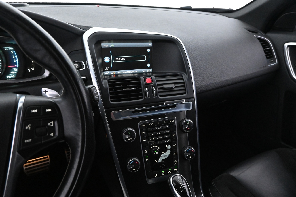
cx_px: 148
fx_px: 197
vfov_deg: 53.1
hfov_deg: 73.7
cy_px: 98
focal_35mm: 24
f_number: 5
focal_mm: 16
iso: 6400
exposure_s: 1/40
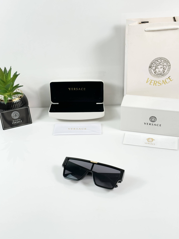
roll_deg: +0.3
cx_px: 90
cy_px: 120
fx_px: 331
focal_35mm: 48
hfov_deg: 30.3
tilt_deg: -33.1
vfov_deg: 39.7
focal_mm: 6.86
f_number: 1.78
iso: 50
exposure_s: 1/100
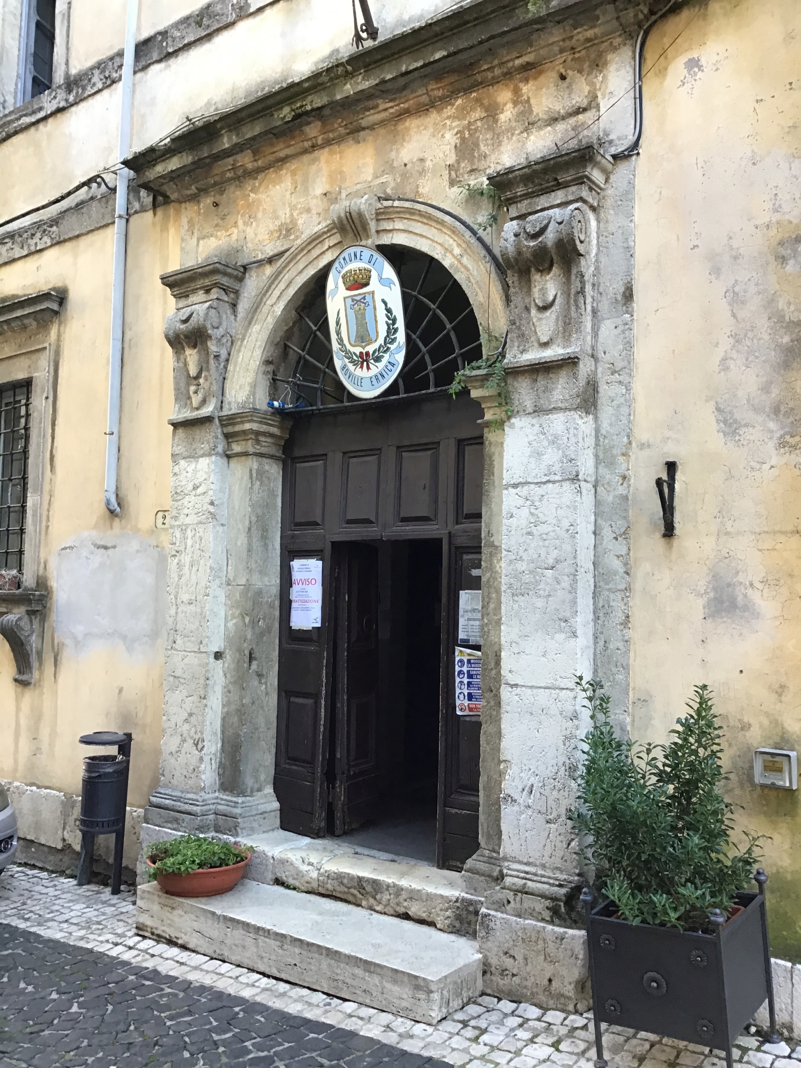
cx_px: 400
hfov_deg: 45.4
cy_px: 534
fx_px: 956
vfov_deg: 58.4
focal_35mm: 31
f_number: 2.4
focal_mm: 3.3
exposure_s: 1/33
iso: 40
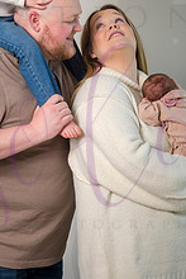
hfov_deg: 7.9
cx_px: 61
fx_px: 1346
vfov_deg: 11.8
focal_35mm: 174
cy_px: 62
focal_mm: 85
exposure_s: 1/250
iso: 500
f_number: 8
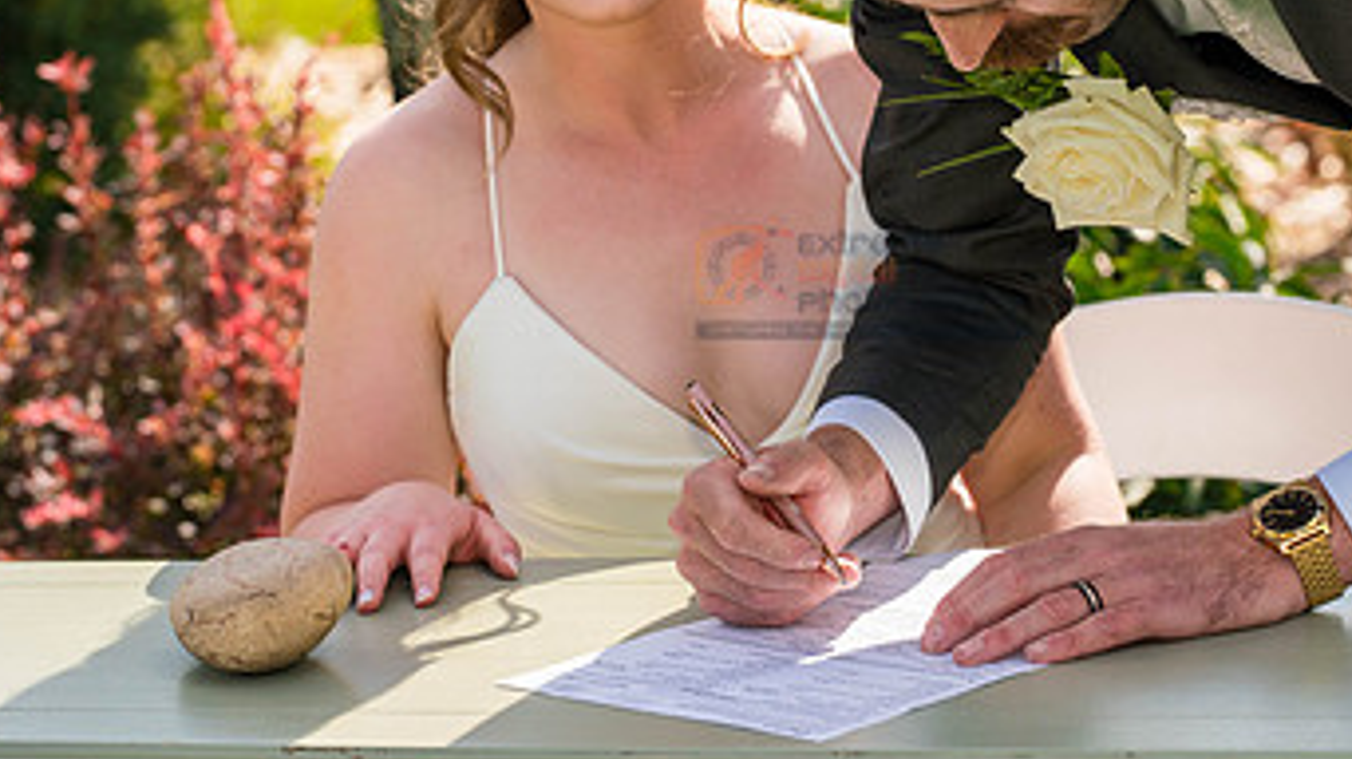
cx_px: 866
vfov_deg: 8.0
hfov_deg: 14.2
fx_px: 5411
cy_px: 279
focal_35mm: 151
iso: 400
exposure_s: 1/1600
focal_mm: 85
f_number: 4.5
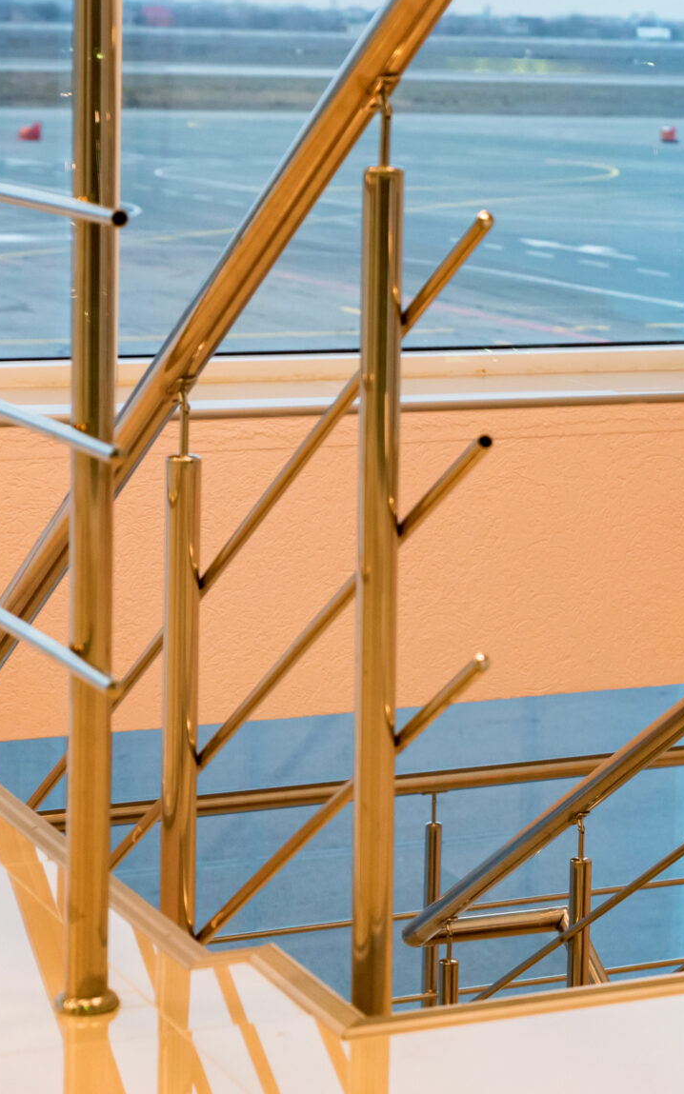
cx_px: 824
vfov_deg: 19.0
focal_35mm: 109
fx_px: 3251
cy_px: 316
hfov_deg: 11.8
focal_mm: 48
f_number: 4
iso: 1600
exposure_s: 1/200
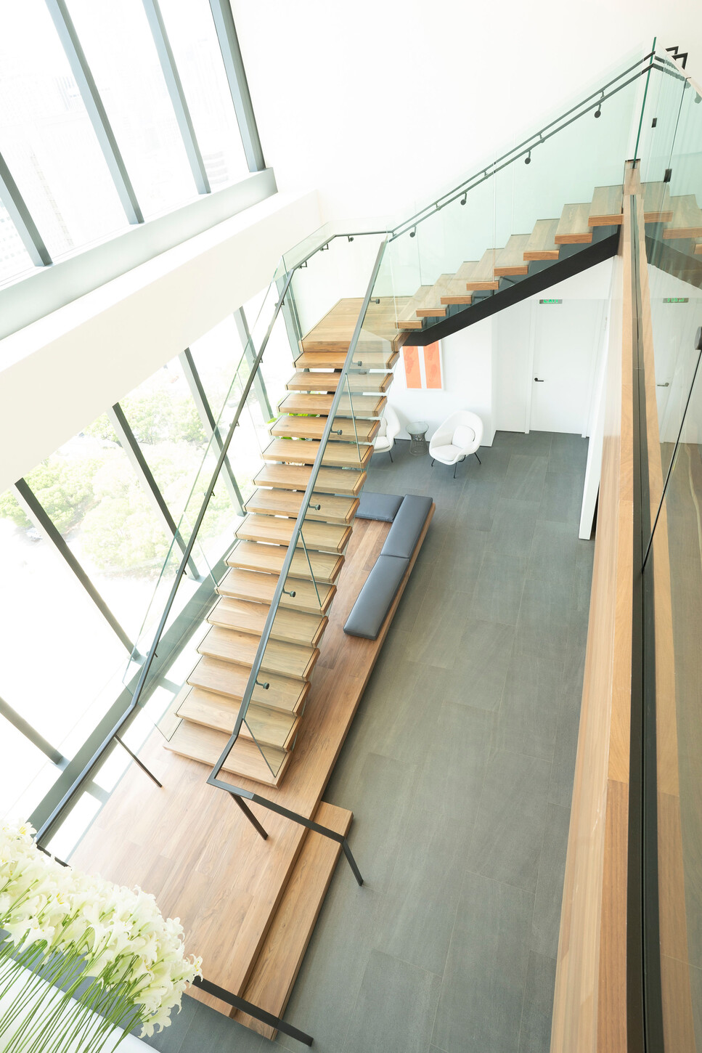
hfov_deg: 67.4
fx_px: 526
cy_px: 526
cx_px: 351
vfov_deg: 90.0
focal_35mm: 18
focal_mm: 18
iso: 640
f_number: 9
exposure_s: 1/30
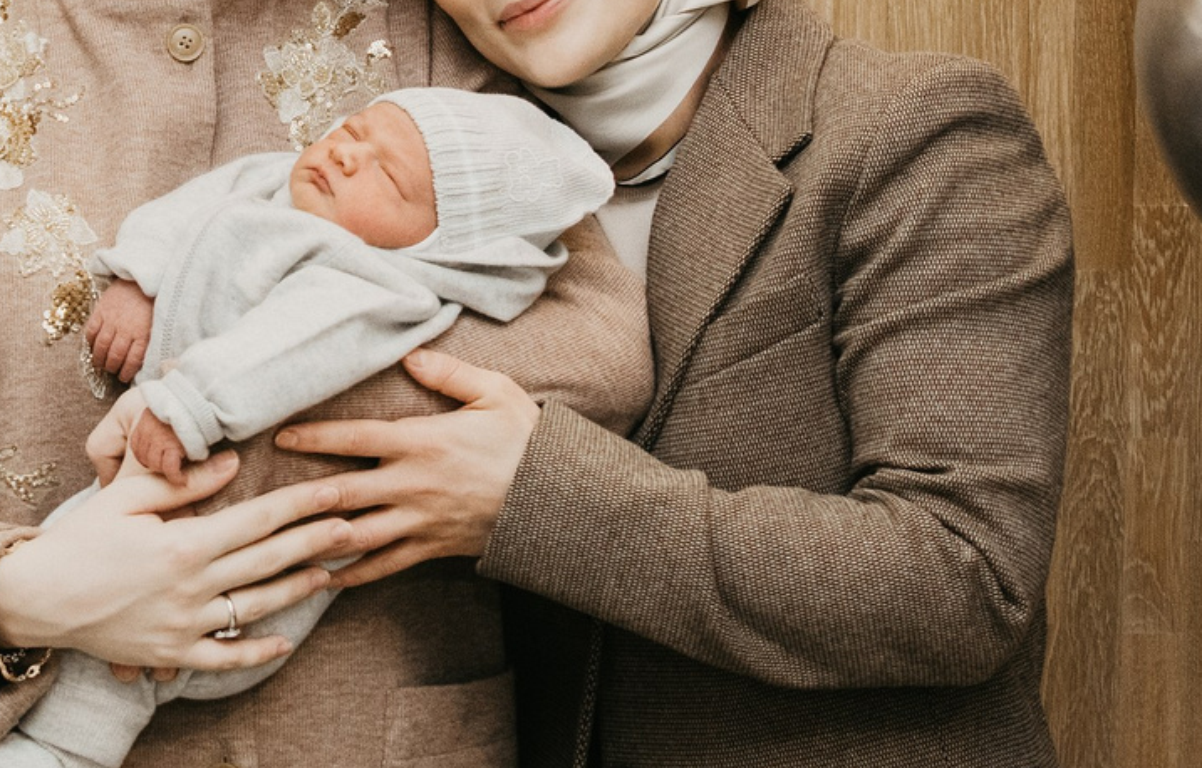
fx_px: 3857
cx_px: 109
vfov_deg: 11.2
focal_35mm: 117
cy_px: -39
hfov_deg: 17.4
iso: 640
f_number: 4
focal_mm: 32
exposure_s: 1/160
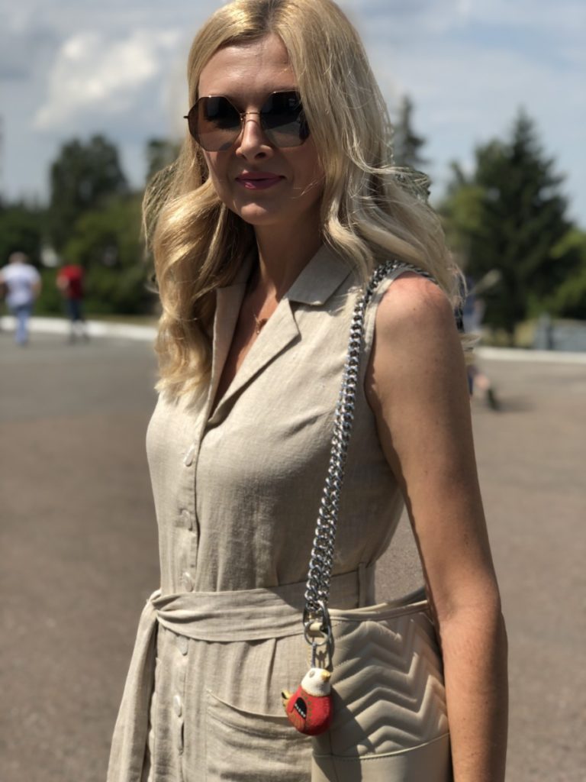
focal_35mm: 52
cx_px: 293
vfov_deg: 36.8
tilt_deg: -6.6
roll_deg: +0.6
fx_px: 1174
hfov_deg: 28.0
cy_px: 391
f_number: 2.4
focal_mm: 6
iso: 16
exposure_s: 1/979
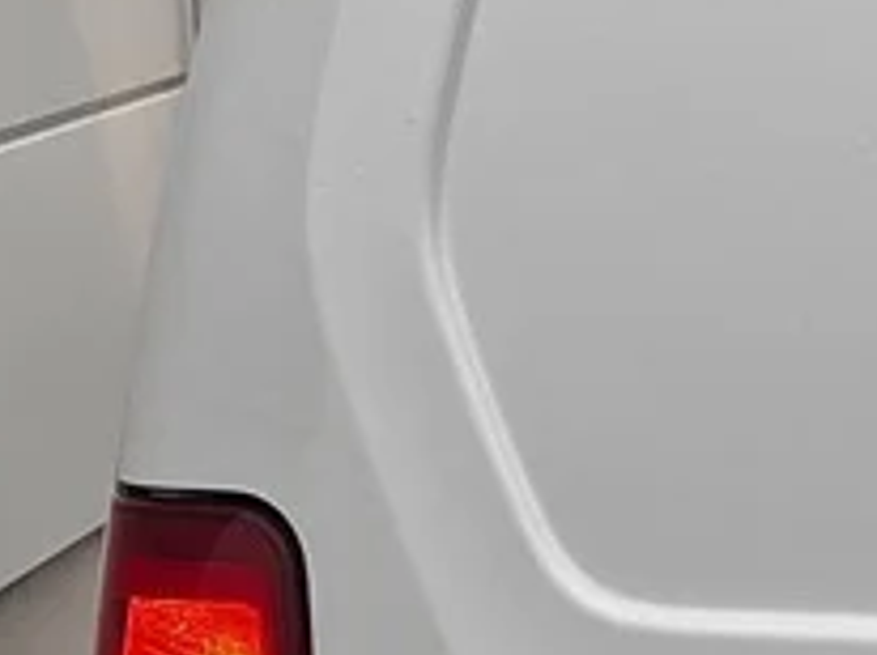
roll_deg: -0.1
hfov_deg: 9.4
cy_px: 859
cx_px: 1541
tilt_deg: -12.1
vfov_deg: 7.3
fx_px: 5112
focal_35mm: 202
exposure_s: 1/122
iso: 80
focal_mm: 5.1
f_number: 1.6
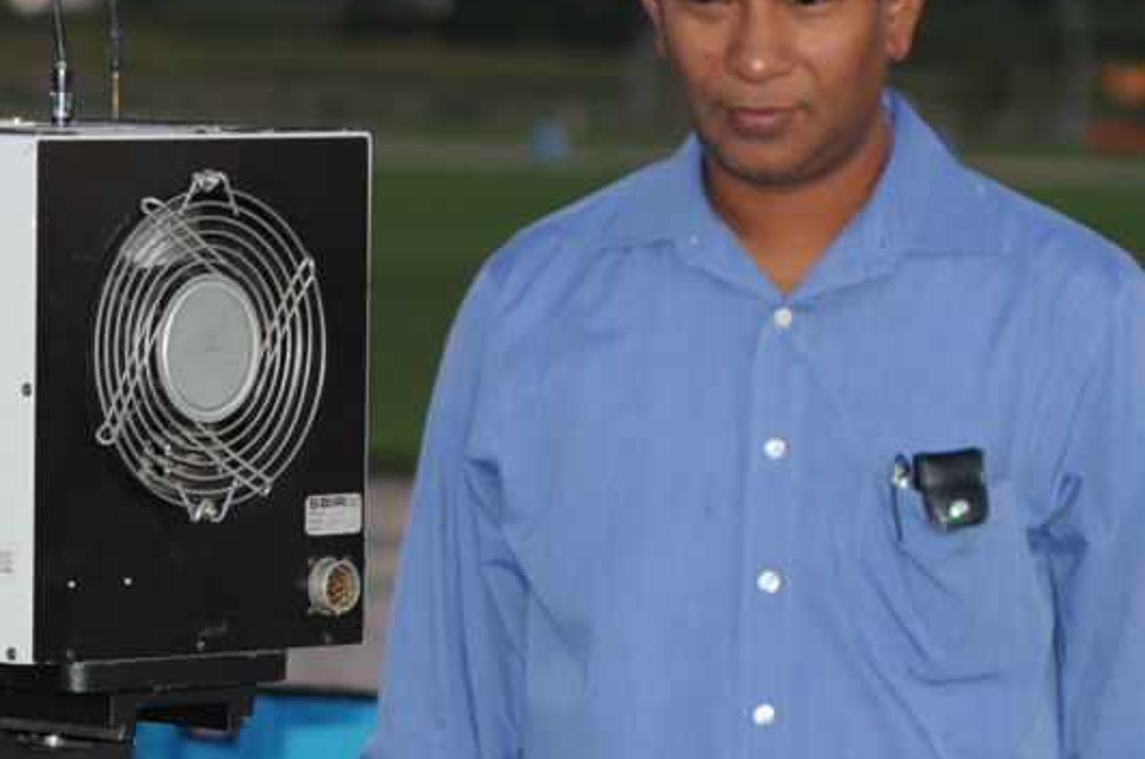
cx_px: 412
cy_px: 714
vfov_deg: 4.5
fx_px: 9620
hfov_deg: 6.8
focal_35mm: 303
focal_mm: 50
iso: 200
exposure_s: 1/60
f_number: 3.5
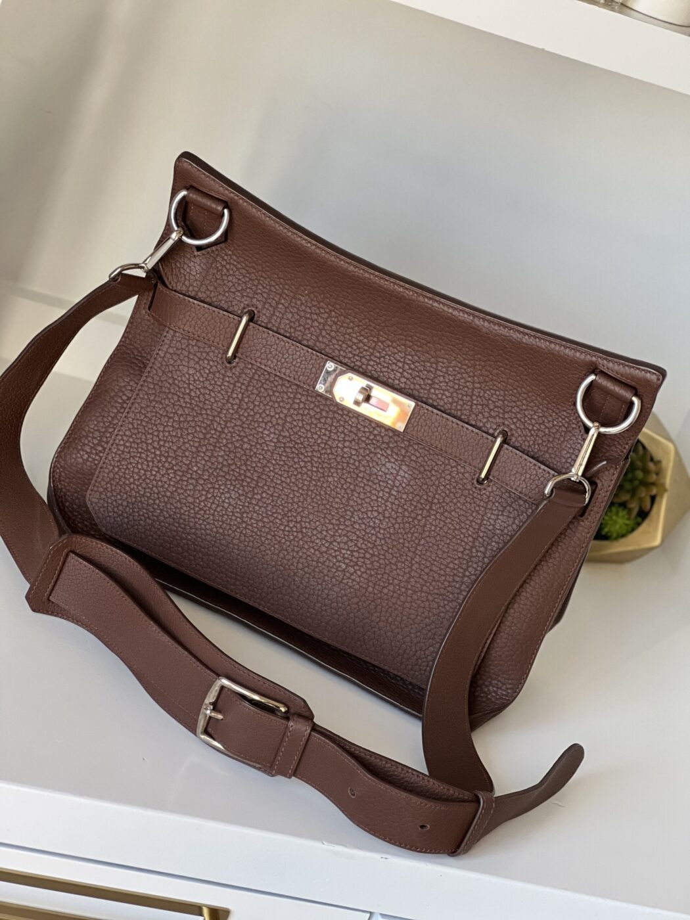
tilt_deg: -22.2
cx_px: 345
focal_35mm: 77
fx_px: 2046
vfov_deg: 25.3
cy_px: 460
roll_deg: -22.7
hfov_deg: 19.1
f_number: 2.8
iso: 250
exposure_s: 1/98
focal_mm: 9
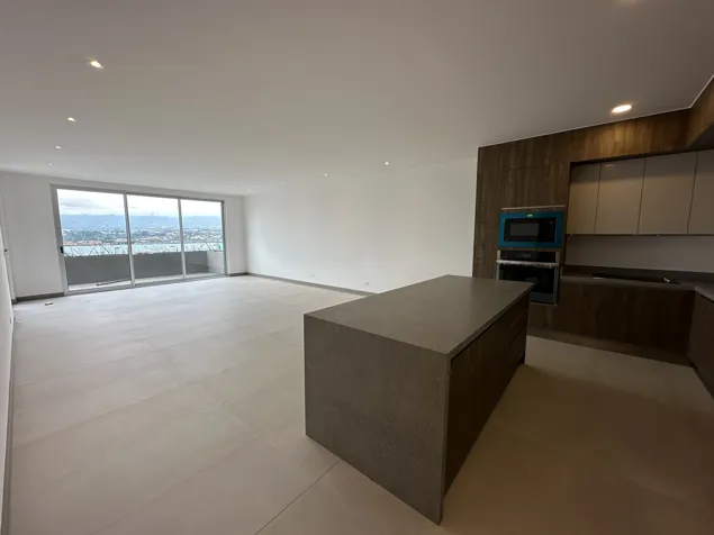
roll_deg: +1.3
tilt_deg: -3.8
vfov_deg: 85.7
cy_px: 268
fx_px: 289
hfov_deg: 102.1
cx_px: 357
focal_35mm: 14
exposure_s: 1/122
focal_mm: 2.22
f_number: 2.2
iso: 40
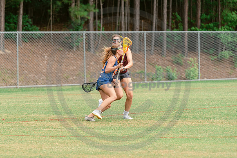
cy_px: 86
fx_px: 1635
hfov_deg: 8.3
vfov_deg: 5.5
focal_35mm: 248
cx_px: 95
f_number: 4
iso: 250
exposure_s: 1/1000
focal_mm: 165
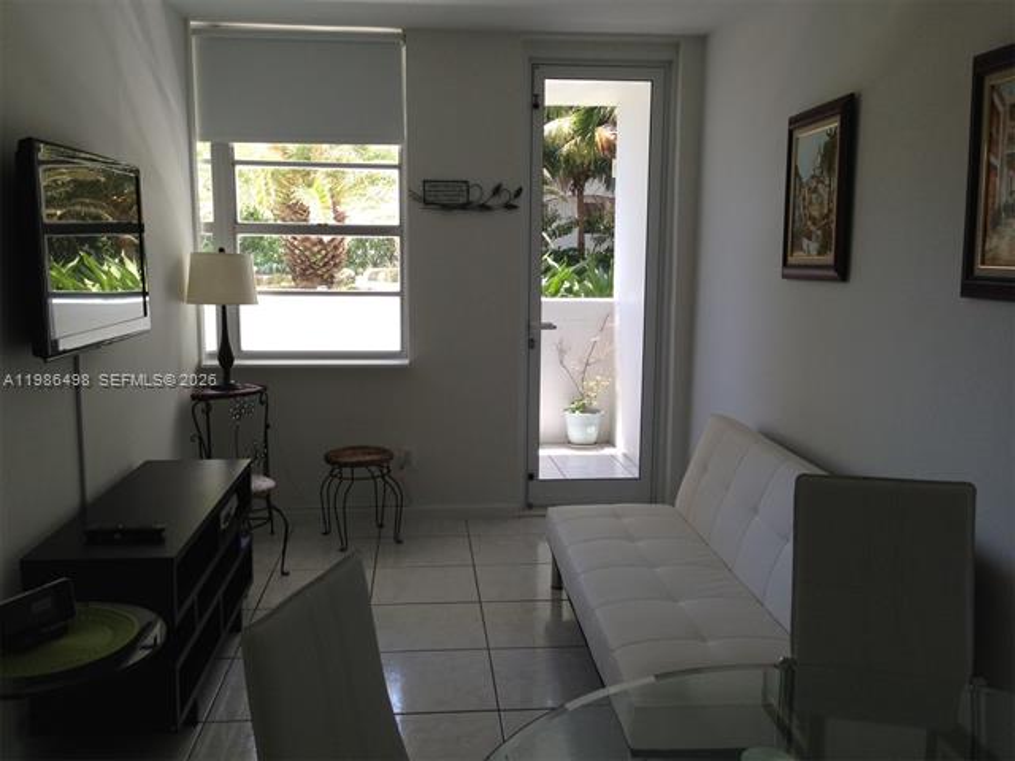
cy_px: 380
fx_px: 968
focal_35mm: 33
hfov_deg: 55.4
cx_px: 508
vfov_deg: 42.9
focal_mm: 4.13
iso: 64
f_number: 2.4
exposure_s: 1/120
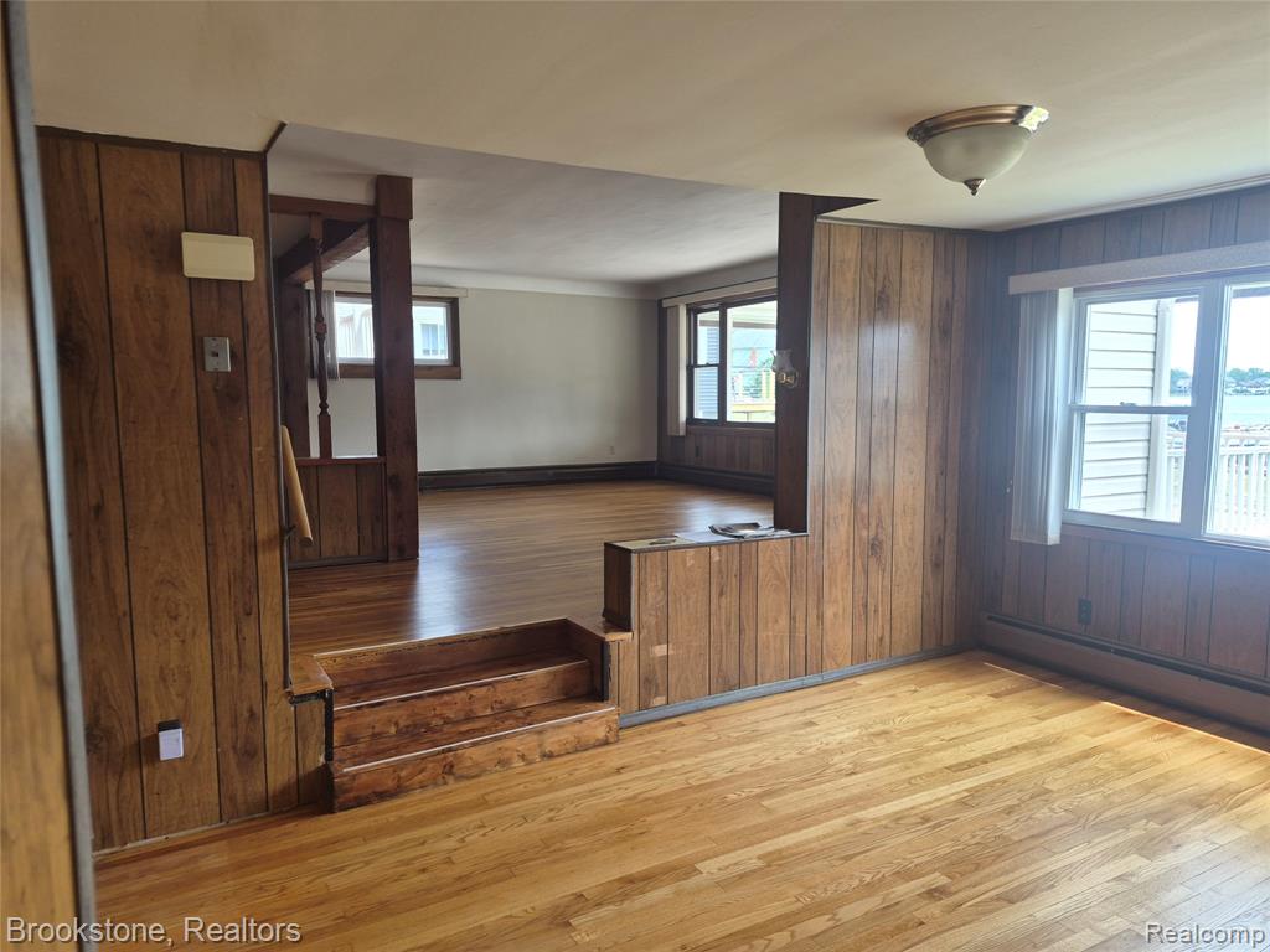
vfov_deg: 58.9
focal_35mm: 23
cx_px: 635
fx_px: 844
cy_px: 476
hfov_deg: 73.9
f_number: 1.8
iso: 80
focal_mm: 5.4
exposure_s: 1/180
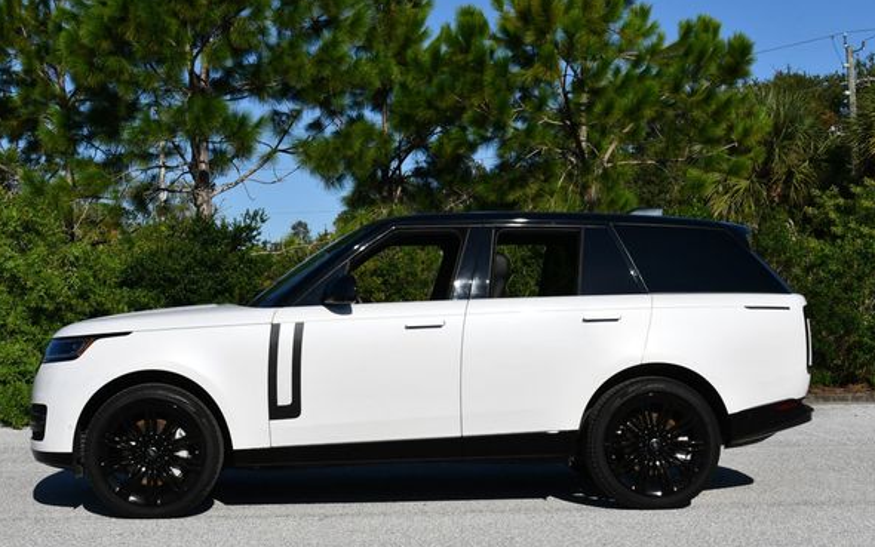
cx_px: 426
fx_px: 1479
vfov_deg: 21.0
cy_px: 262
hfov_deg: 33.0
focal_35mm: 62
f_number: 10
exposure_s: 1/400
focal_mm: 28
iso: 100
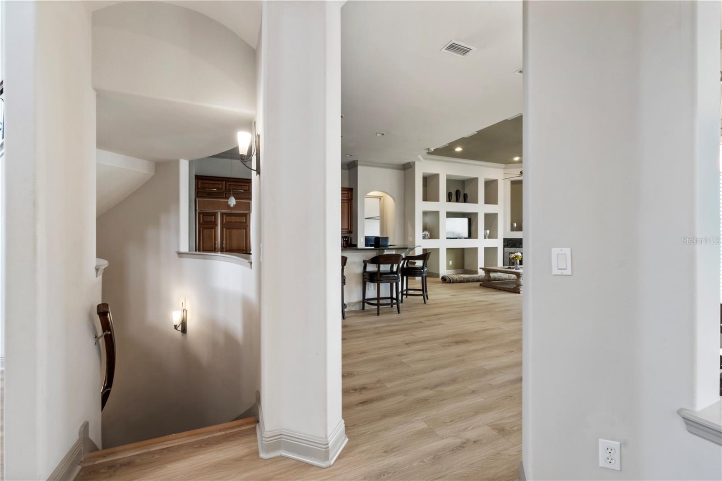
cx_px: 361
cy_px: 240
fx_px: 301
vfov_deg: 77.3
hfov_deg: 100.4
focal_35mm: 15
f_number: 16
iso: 320
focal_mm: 10
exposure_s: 1/5
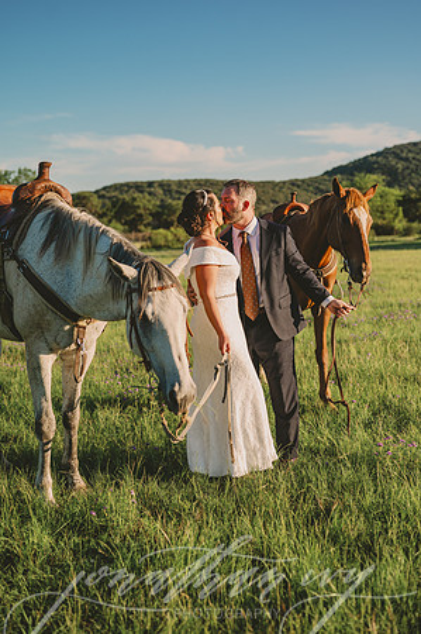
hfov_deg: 26.9
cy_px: 317
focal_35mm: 50
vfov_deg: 39.6
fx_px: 879
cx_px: 210
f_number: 2.8
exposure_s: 1/1600
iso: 80
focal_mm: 50
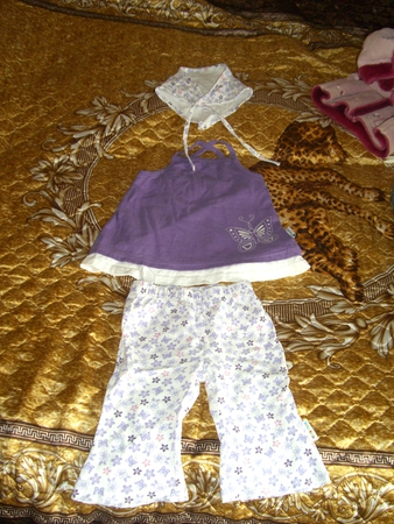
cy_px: 262
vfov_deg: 49.0
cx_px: 197
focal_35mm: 38
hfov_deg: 37.8
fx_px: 576
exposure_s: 1/60
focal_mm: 7.9
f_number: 2.8
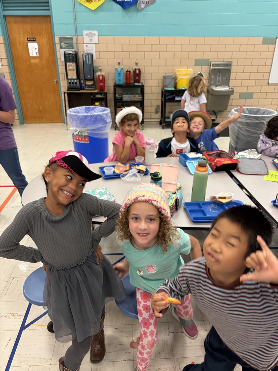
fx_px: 278
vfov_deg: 67.3
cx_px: 139
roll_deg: +0.2
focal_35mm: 26
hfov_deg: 53.1
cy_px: 186
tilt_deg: -26.7
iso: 200
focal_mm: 5.96
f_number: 1.6
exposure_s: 1/60
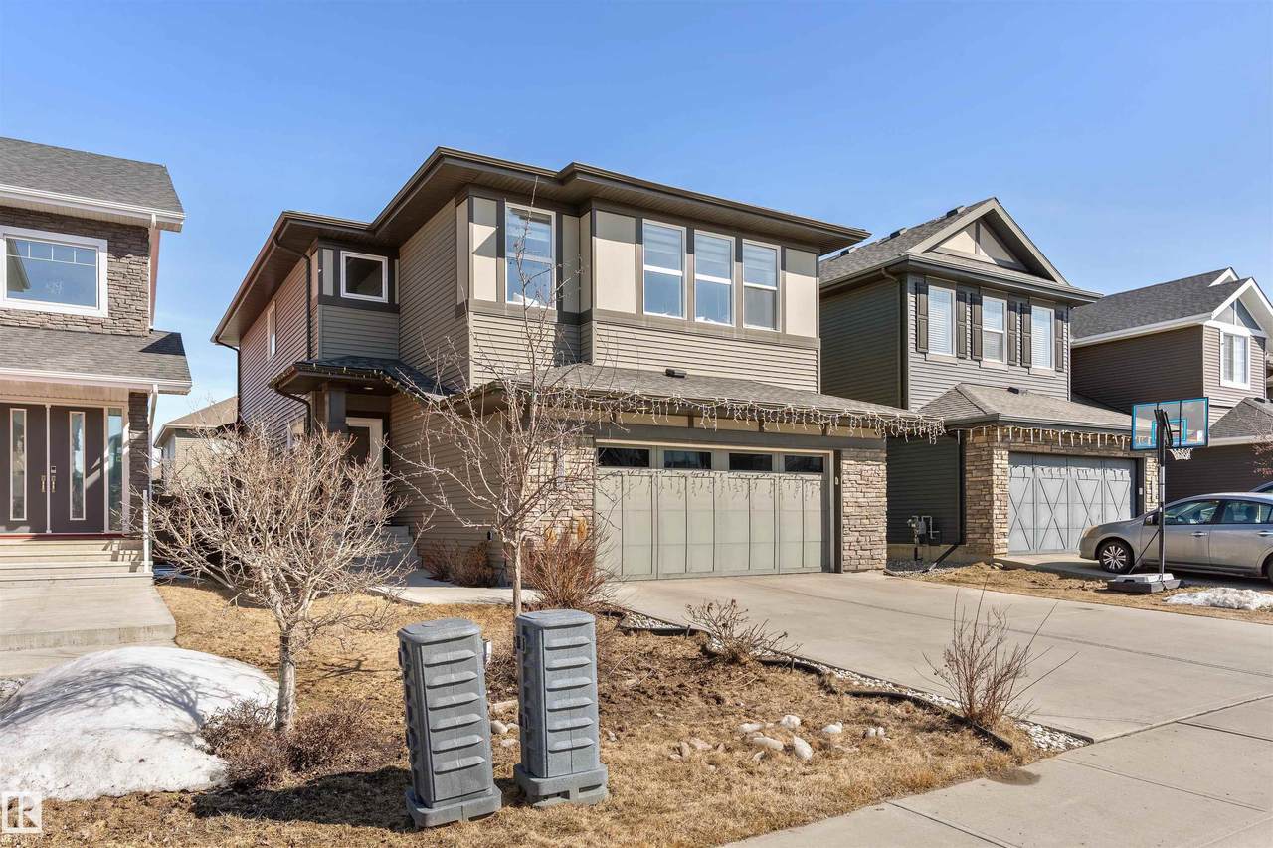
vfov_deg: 53.1
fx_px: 848
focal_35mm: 24
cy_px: 424
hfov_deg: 73.8
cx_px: 636
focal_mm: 24
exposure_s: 1/350
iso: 200
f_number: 5.6
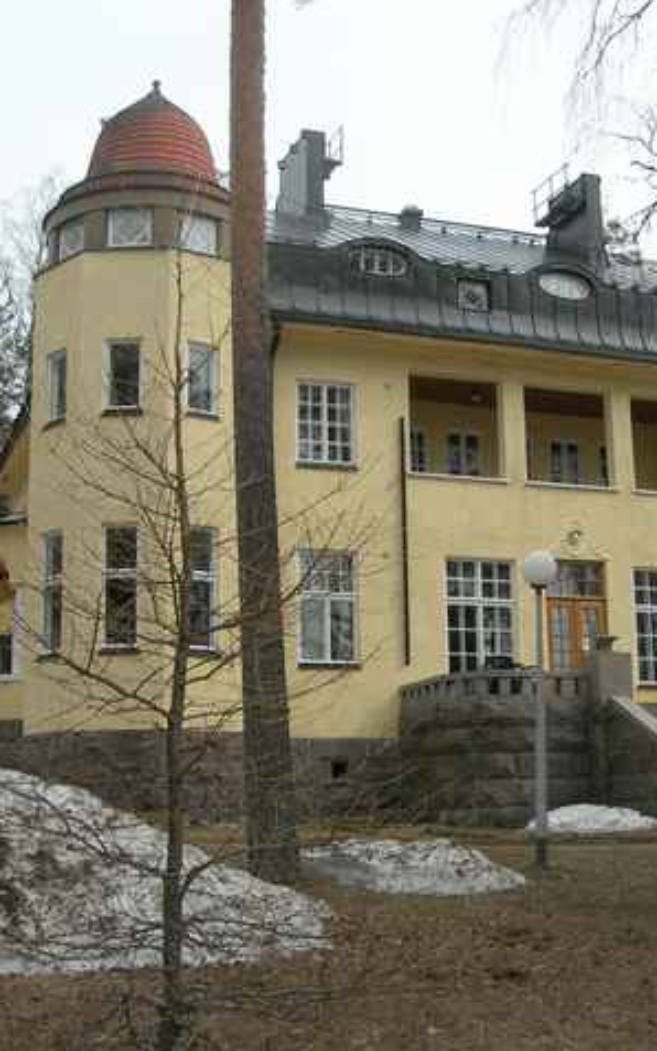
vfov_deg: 37.5
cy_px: 527
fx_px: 1547
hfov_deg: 23.8
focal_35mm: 54
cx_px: 454
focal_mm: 7.8
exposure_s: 1/298
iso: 50
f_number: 4.8
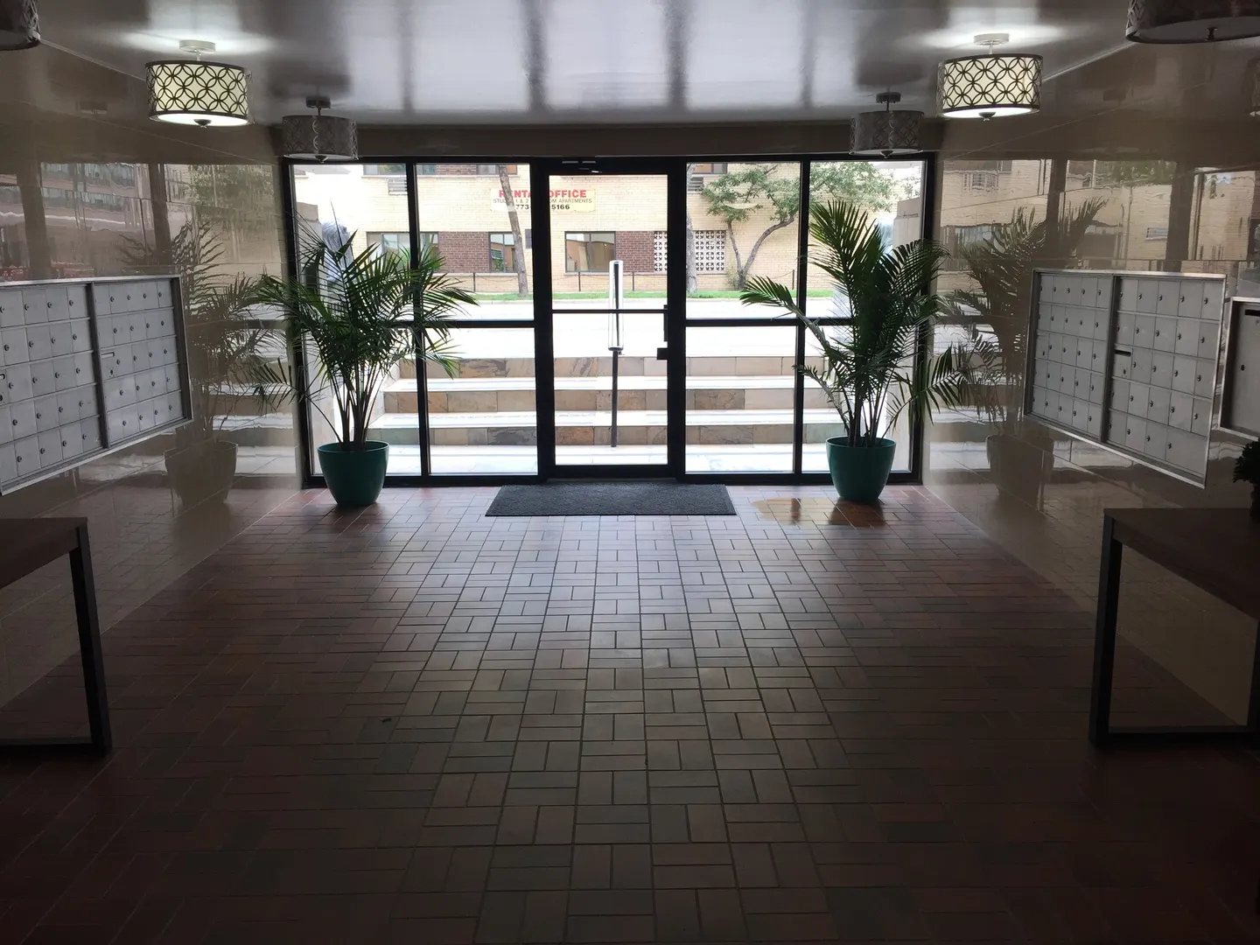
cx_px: 630
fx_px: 1056
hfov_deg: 61.7
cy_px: 472
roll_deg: +0.9
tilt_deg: -11.2
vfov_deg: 48.2
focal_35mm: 29
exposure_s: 1/120
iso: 40
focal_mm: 4.15
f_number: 2.2
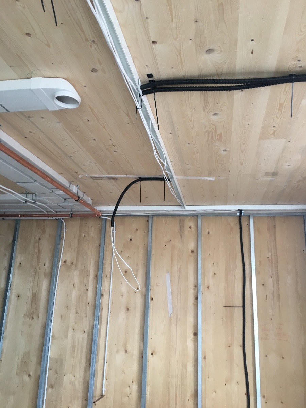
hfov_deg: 48.2
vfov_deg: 61.7
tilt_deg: +15.8
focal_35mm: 29
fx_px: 342
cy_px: 204
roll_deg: -2.1
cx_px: 153
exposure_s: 1/33
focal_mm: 4.15
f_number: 2.2
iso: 80
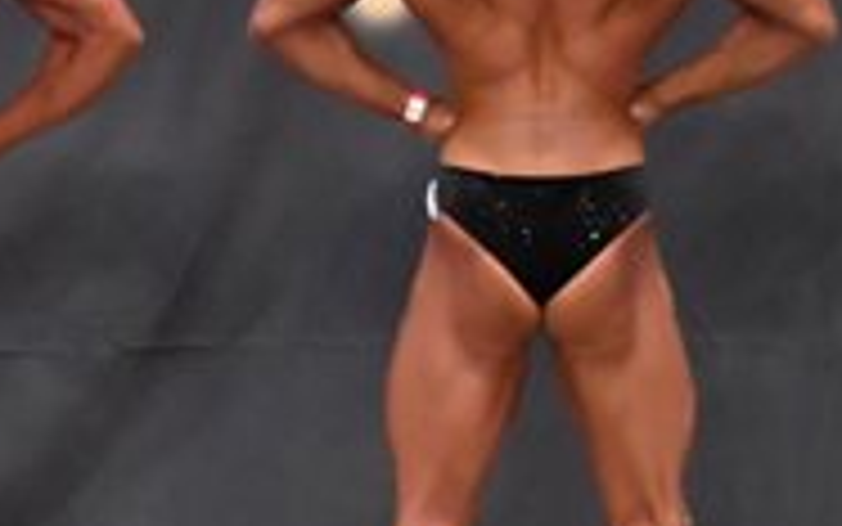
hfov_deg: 3.6
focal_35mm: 583
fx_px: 13382
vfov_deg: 2.3
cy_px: 243
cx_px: -637
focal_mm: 92
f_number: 5.6
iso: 6400
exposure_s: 1/400
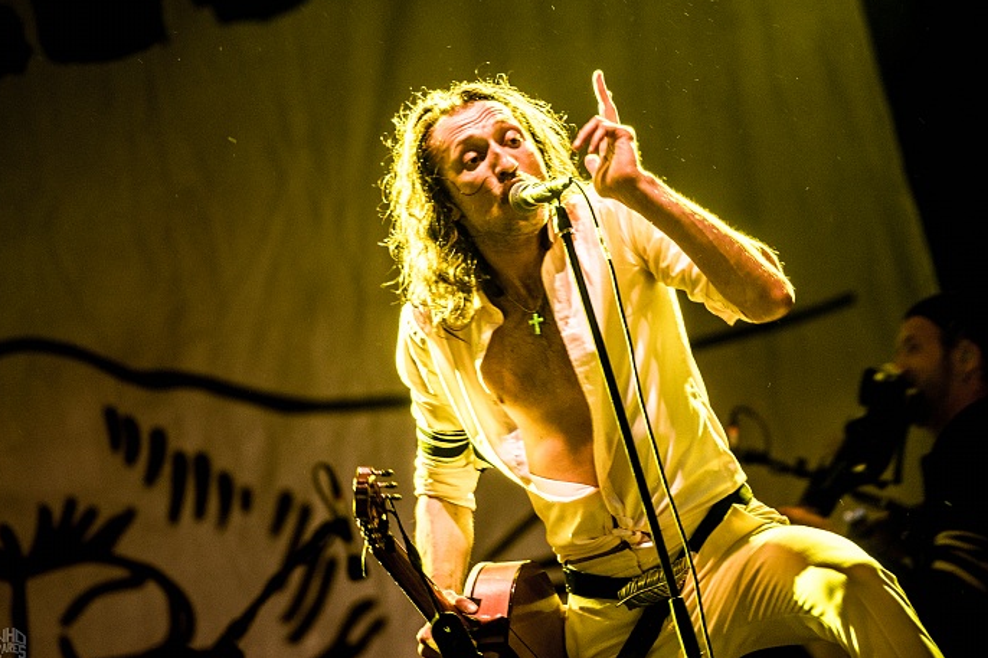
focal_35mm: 315
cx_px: 503
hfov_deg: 6.5
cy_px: 327
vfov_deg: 4.4
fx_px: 8642
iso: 640
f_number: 2.8
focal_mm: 200
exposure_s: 1/100
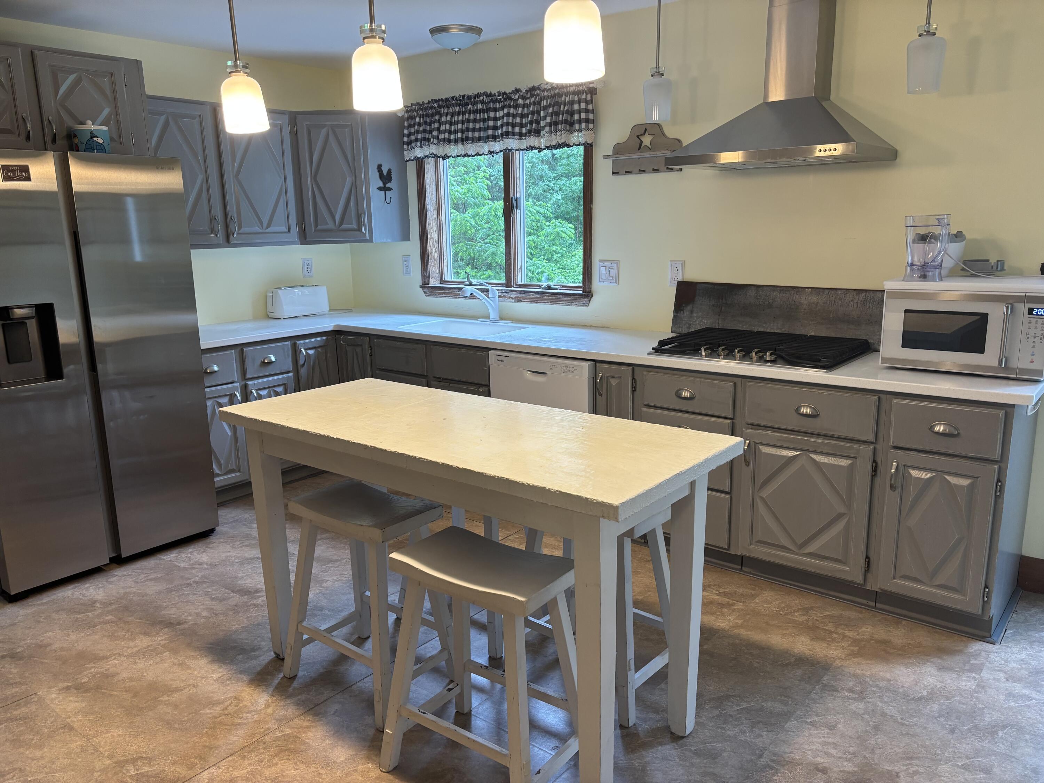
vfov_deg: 53.1
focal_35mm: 26
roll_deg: +0.3
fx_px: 784
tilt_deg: -12.3
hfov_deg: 67.3
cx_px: 522
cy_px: 392
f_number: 1.6
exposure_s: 1/60
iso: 100
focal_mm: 5.96
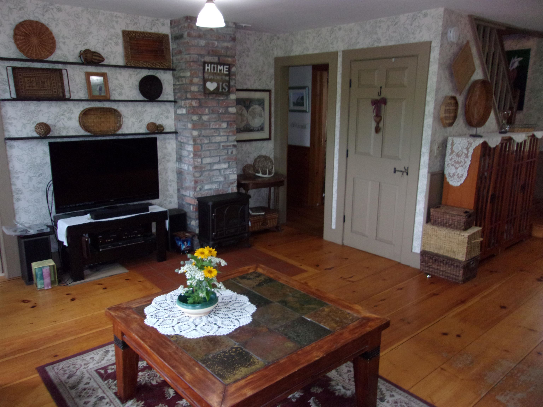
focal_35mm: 27
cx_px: 272
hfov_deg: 65.3
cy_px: 204
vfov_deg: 51.4
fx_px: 424
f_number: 3
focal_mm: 4.9
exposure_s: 1/34
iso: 320
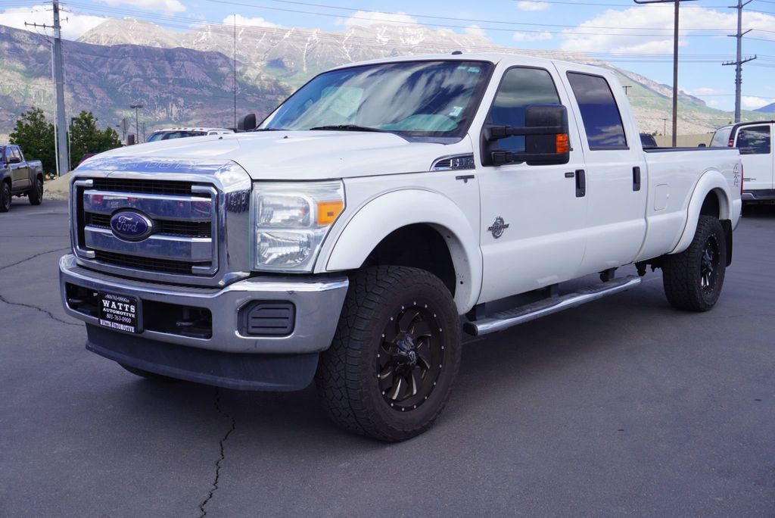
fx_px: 840
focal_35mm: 39
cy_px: 259
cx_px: 388
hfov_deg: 49.5
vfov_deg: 34.3
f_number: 9
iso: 100
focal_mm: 26
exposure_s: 1/125
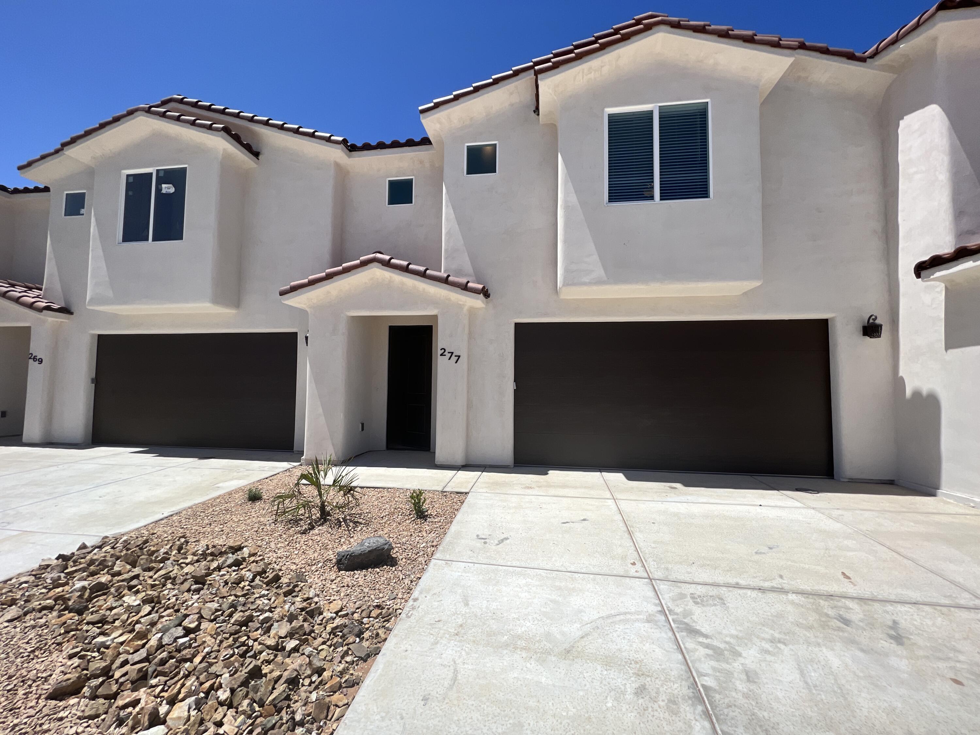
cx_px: 490
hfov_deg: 106.2
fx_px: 368
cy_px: 368
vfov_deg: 89.9
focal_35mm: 13
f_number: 1.8
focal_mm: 1.57
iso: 32
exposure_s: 1/1845
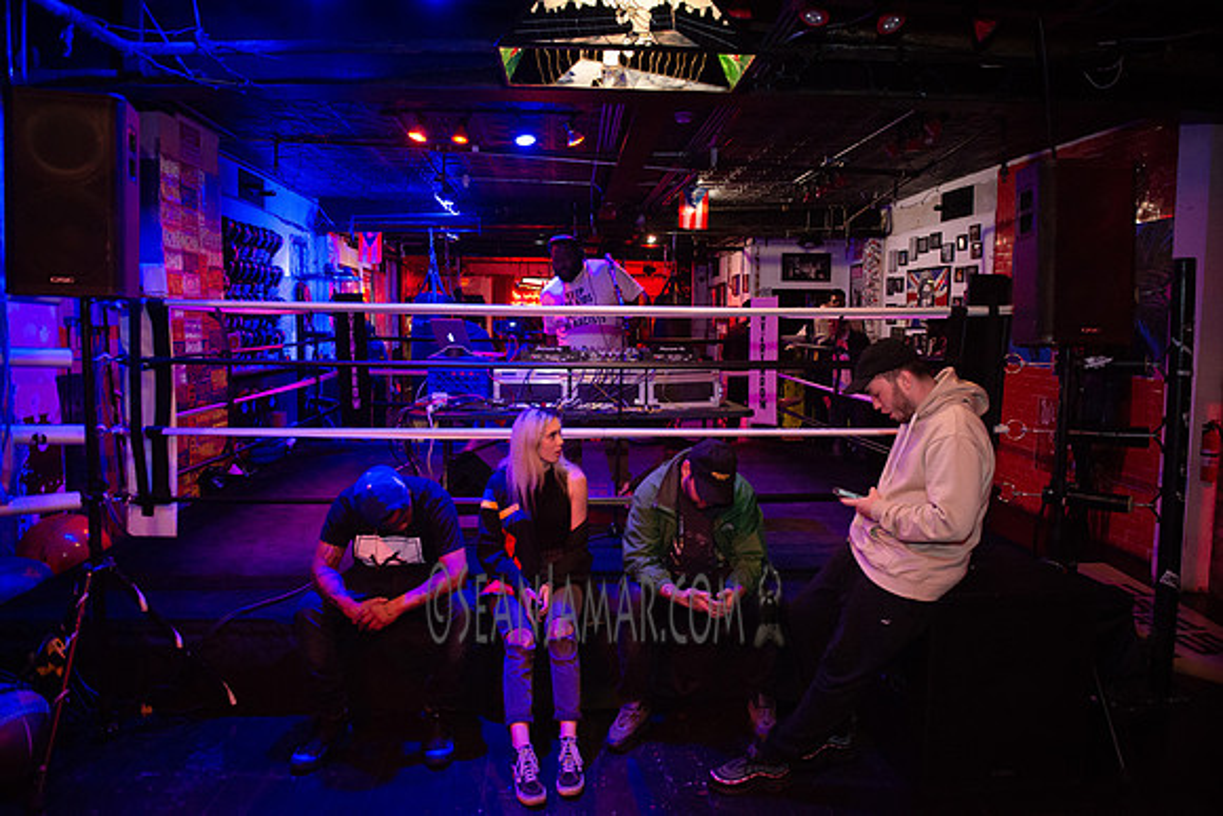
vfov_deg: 53.2
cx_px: 612
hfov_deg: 73.7
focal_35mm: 24
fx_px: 815
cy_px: 408
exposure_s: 1/400
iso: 4000
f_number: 3.5
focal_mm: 24
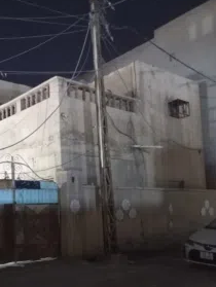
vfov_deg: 46.4
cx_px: 68
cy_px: 177
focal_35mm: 40
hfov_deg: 35.6
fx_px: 332
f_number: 1.8
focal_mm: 4.27
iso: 12600
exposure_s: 1/14.3
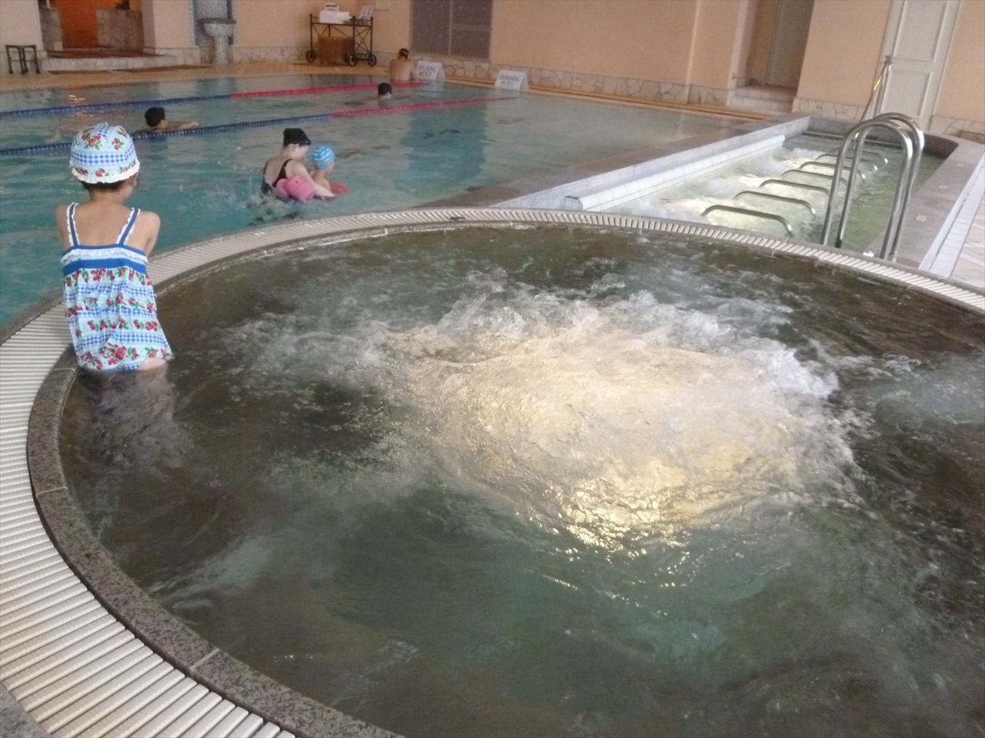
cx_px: 492
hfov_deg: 61.7
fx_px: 825
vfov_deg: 48.2
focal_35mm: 29
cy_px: 369
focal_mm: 5.2
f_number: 3
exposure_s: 1/60
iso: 800
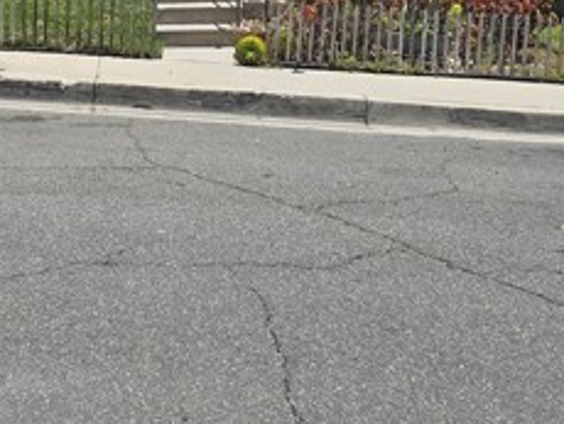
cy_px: 25
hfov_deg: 29.7
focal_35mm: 64
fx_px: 1044
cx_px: 128
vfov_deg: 22.3
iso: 10
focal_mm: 6.3
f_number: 1.7
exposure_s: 1/820
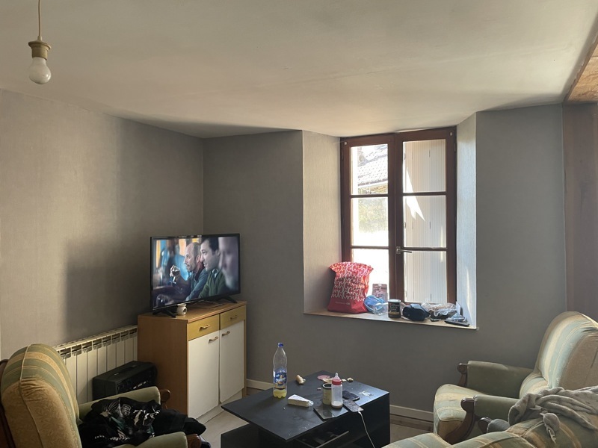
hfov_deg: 67.3
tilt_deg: +0.8
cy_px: 224
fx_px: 449
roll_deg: +1.4
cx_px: 299
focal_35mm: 26
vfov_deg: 53.1
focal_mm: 4.2
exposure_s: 1/99
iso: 125
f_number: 1.6
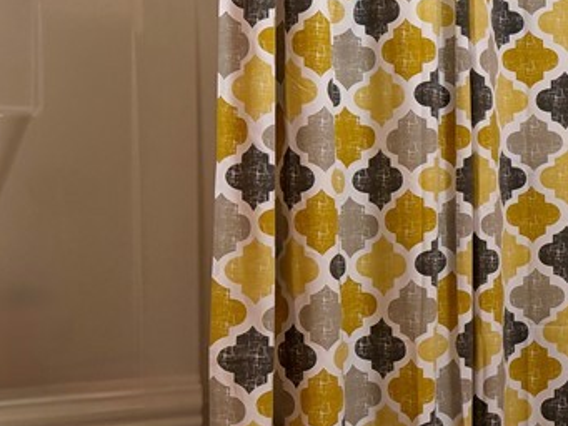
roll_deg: +0.0
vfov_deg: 20.4
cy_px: 178
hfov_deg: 23.2
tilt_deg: +0.3
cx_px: 785
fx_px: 1182
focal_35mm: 72
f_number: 1.78
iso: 160
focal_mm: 6.76
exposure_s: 1/166
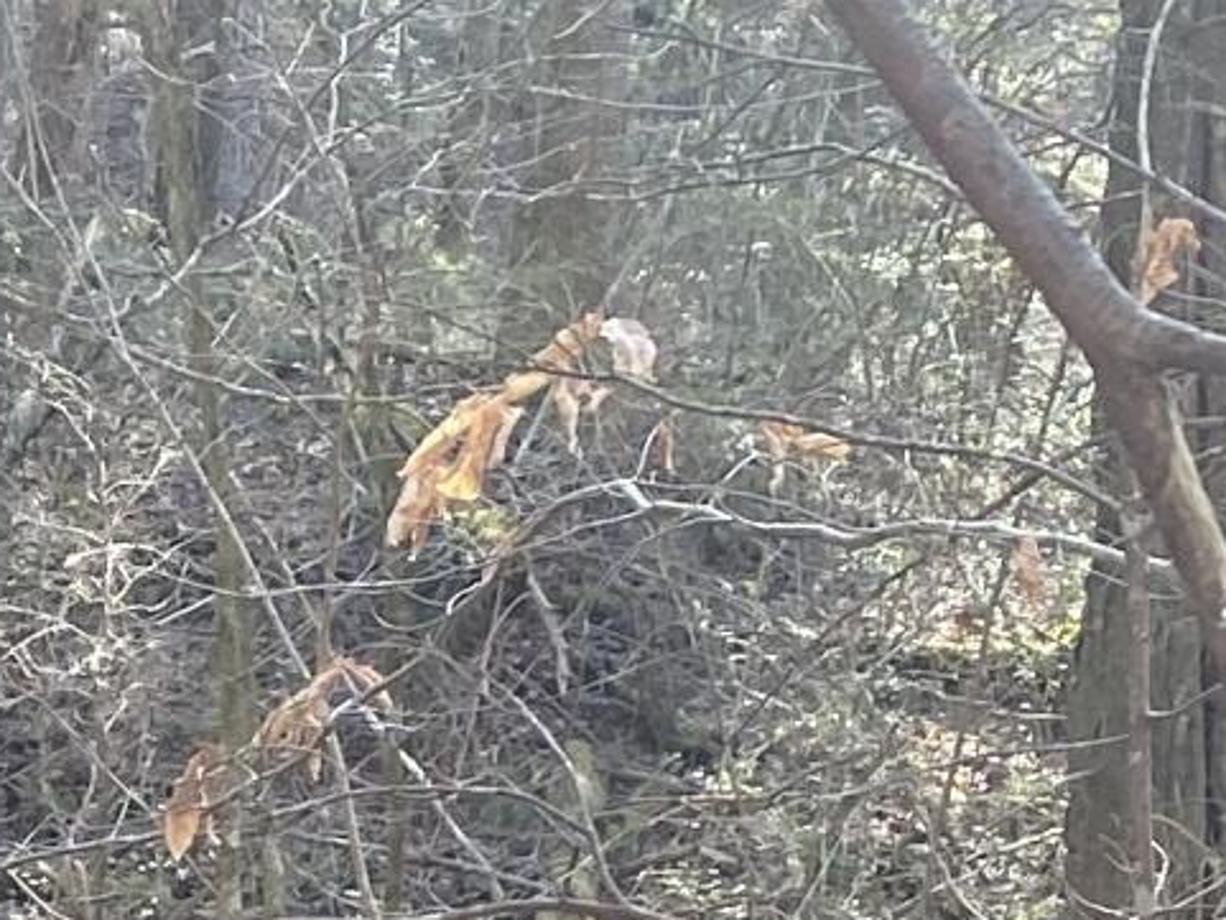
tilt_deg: -11.4
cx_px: -614
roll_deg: -0.1
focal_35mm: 162
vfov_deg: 8.6
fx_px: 5739
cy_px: 1906
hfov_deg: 11.7
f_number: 1.8
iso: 50
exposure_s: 1/121
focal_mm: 4.25
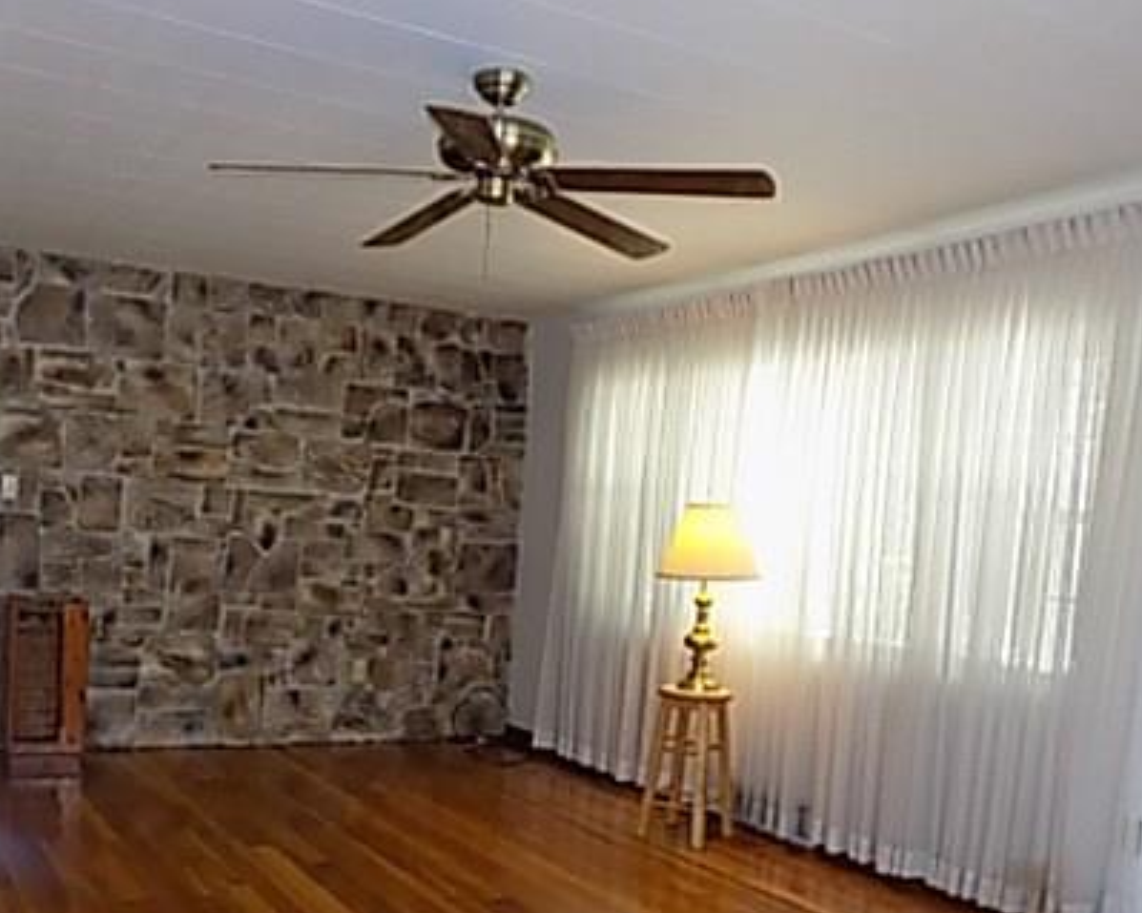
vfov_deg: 40.4
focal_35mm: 36
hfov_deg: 50.1
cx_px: 478
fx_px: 1216
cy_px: 638
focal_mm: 4
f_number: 3.1
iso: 320
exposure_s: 1/30
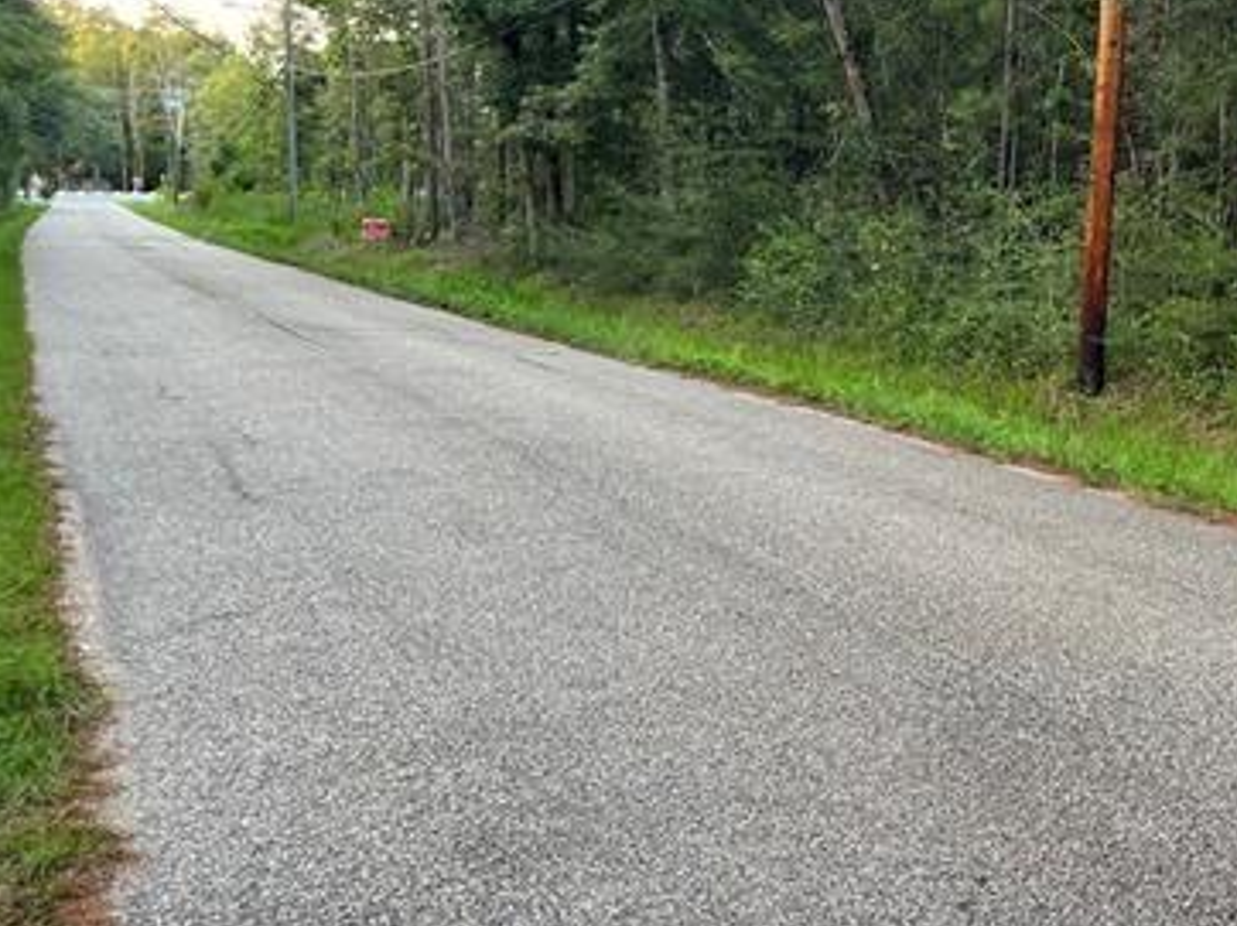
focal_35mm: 46
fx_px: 1643
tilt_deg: -4.8
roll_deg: -1.5
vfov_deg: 31.4
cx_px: 1008
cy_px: 359
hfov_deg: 39.5
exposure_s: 1/121
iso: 125
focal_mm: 5.1
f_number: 1.6
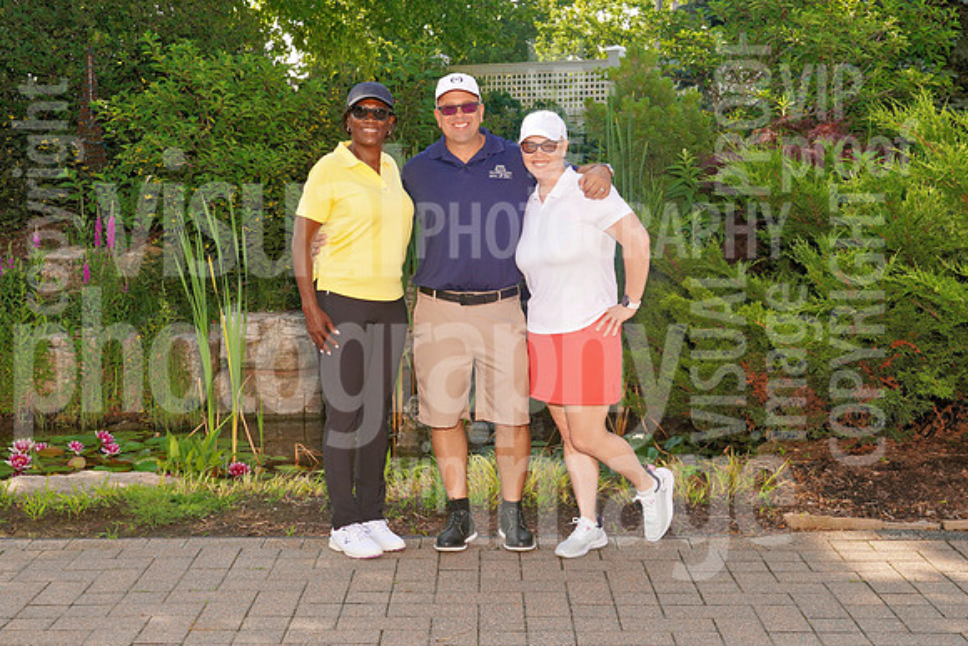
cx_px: 484
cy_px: 323
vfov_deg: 23.2
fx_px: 1573
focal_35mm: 58
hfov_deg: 34.2
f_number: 8
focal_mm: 39
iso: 125
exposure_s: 1/125
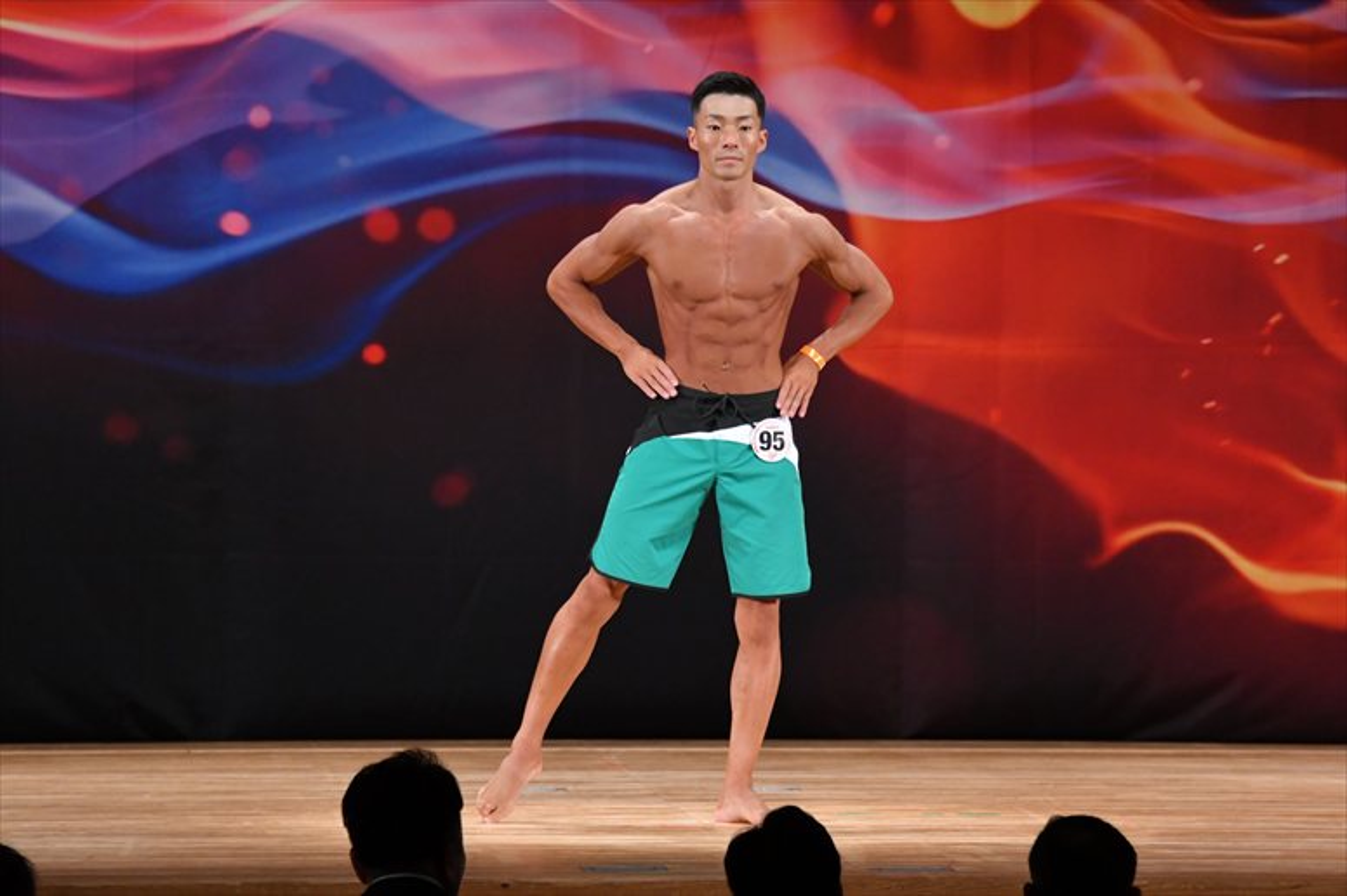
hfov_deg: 9.2
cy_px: 448
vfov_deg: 6.1
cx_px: 674
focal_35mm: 225
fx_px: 8415
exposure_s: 1/400
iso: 2800
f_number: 5.6
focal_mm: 150
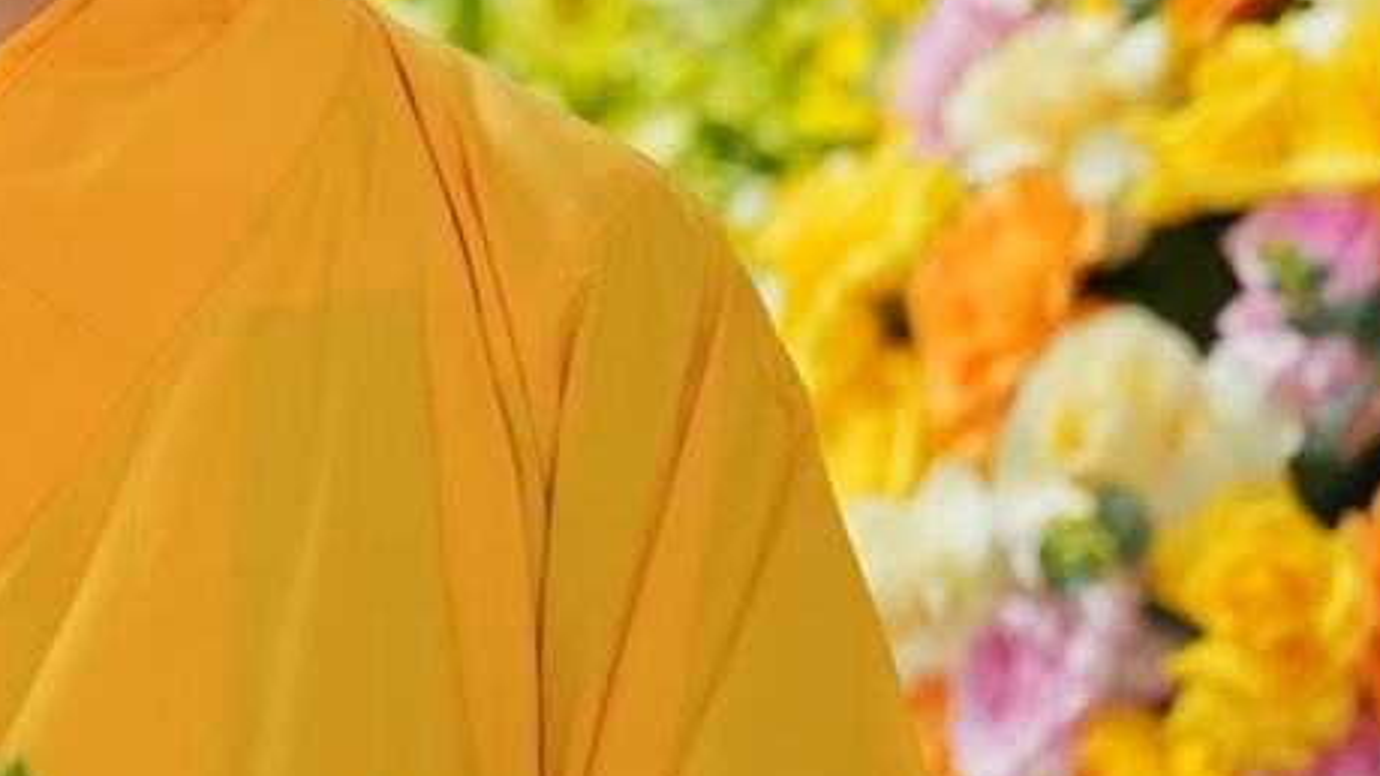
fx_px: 27037
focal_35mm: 739
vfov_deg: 1.6
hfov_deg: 2.9
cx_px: -283
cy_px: -144
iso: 3200
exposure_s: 1/125
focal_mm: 180
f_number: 2.8
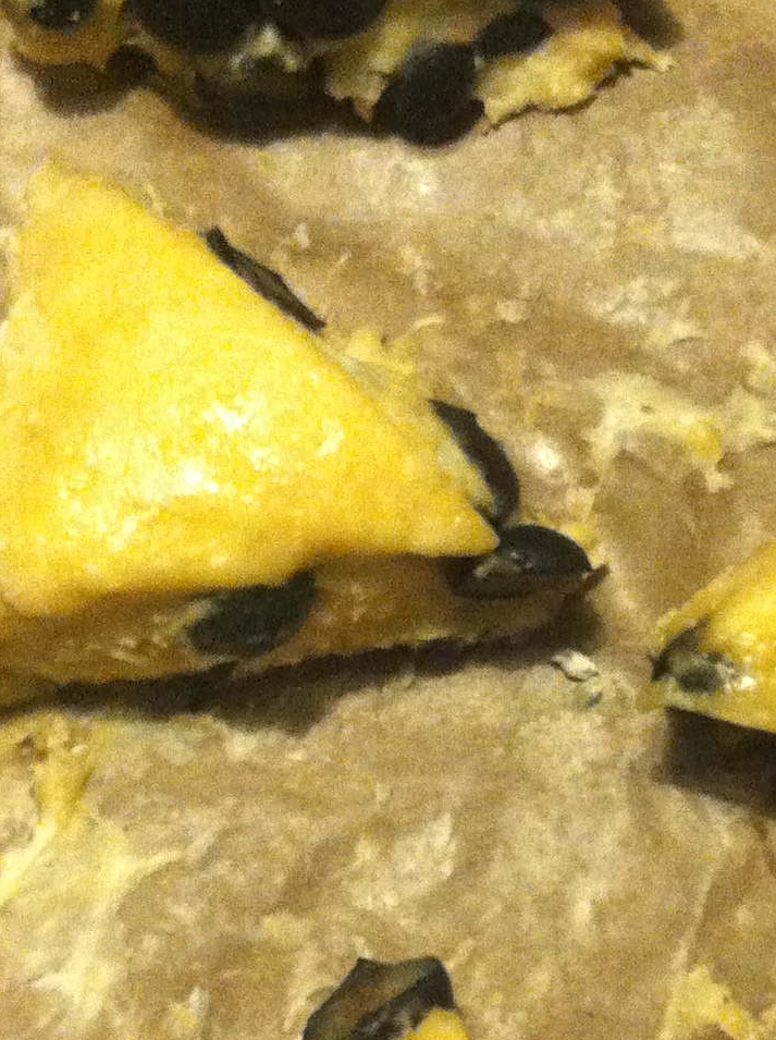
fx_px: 2848
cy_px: 739
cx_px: 559
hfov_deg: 15.5
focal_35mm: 95
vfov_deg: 20.6
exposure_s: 1/15
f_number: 2.8
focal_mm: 3.85
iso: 500
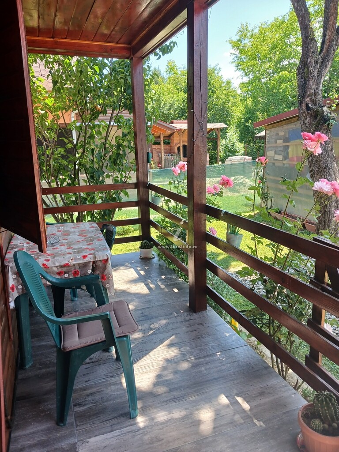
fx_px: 353
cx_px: 170
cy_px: 226
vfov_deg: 65.3
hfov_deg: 51.4
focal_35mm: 27
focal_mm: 4
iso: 32
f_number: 1.8
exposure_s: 1/100
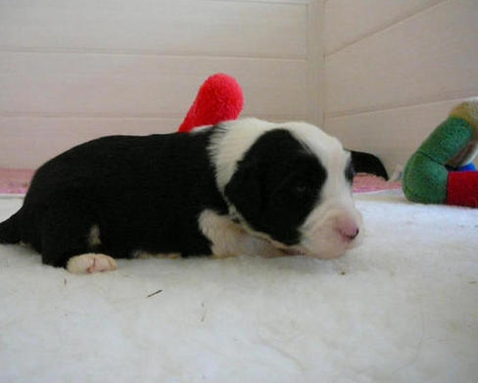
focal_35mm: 39
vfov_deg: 38.2
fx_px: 552
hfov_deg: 46.8
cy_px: 181
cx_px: 218
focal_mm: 5.2
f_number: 2.8
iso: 400
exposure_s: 1/40
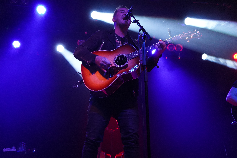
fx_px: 276
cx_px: 118
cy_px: 79
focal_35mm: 42
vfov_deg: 31.9
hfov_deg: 46.4
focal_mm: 42
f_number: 4.5
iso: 8000
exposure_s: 1/160
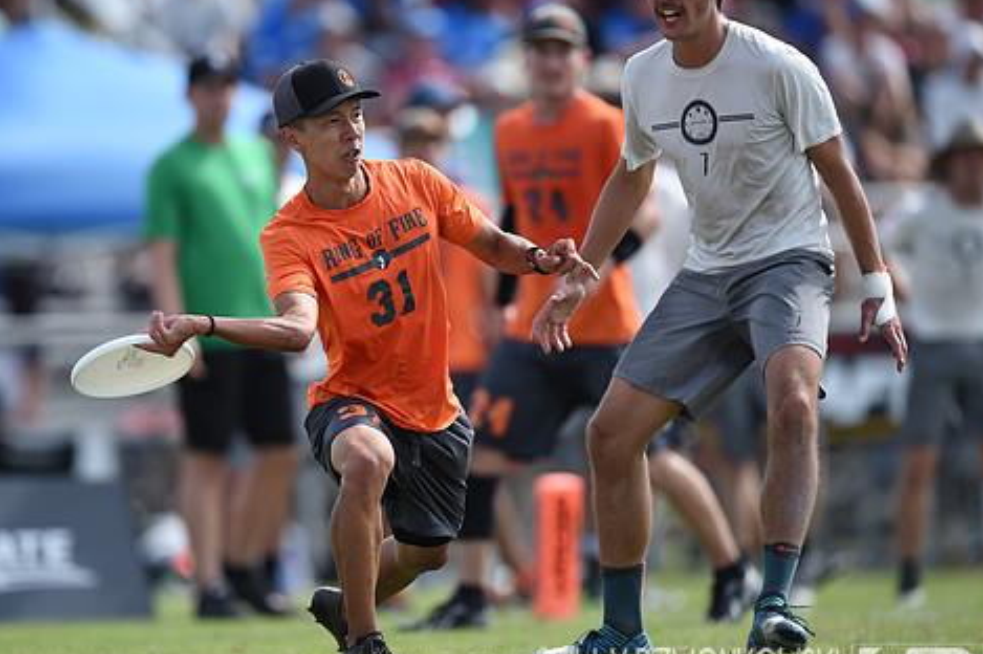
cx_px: 402
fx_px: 13506
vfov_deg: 2.8
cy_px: 346
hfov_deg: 4.2
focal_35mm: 495
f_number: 3.2
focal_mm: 400
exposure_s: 1/1000
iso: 100
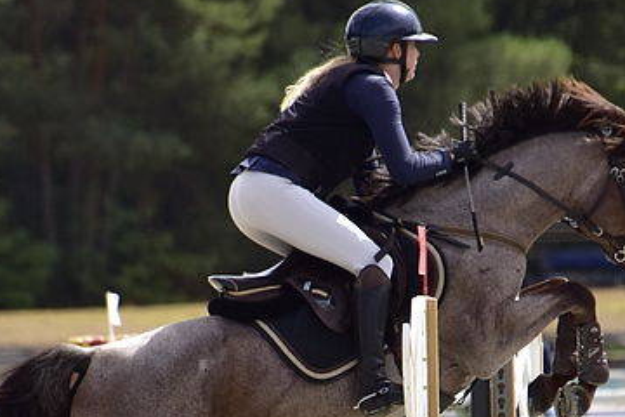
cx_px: 363
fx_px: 15919
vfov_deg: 1.5
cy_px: 434
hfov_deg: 2.2
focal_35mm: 917
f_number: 6.3
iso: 360
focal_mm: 250
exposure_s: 1/1500
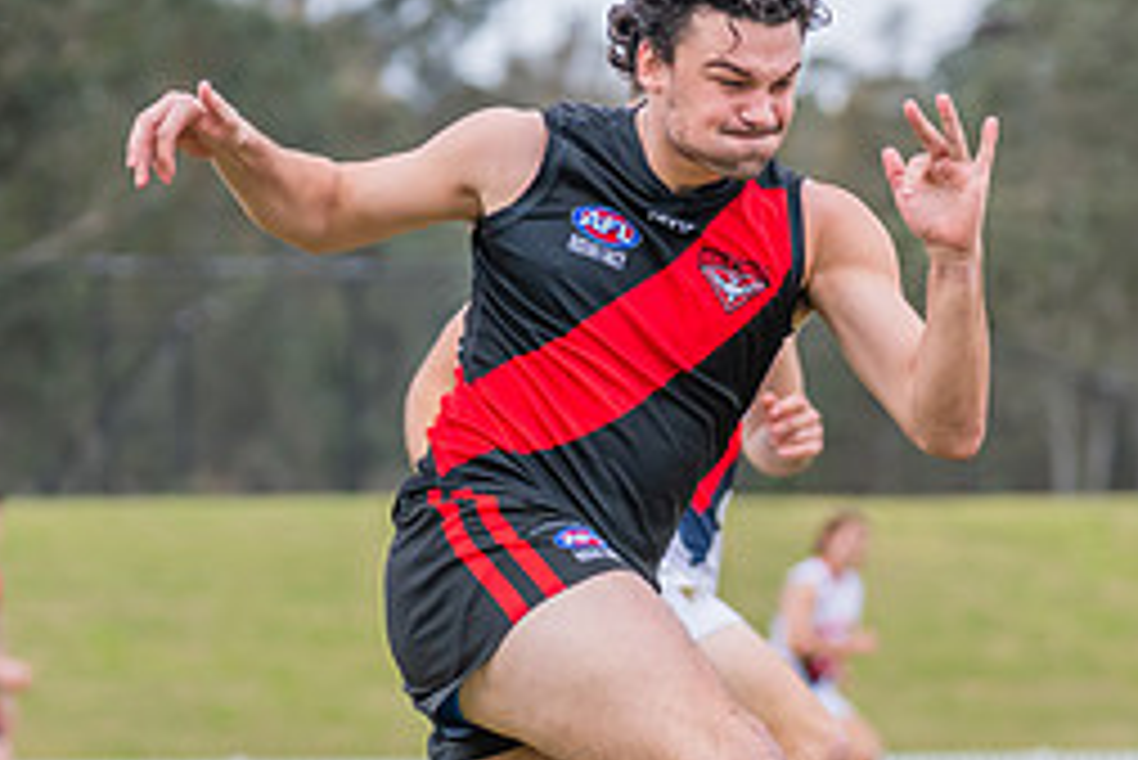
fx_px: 16067
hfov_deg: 4.1
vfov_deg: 2.7
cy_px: 715
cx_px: 548
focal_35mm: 508
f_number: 6.3
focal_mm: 210
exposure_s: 1/1250
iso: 800
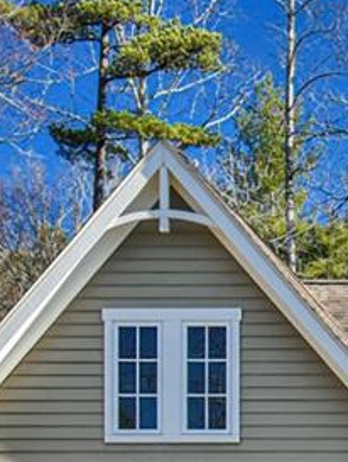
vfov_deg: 19.4
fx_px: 1298
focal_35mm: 97
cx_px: 573
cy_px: 508
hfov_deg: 14.0
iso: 1600
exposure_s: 1/400
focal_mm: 27
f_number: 10
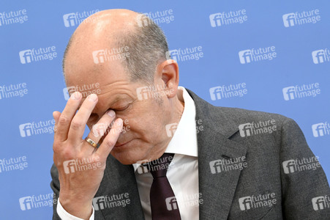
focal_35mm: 160
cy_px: 110
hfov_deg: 12.8
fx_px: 1466
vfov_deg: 8.6
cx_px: 165
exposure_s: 1/640
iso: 5000
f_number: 6.3
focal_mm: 160
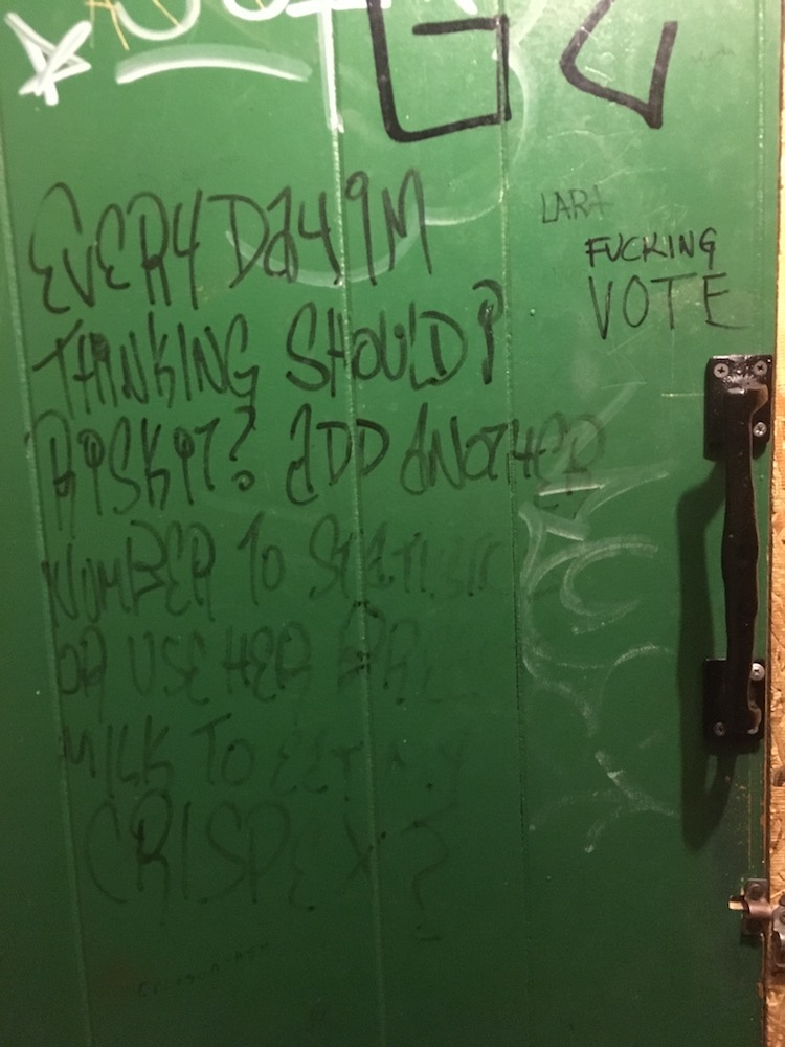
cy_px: 524
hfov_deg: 48.2
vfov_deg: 61.7
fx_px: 877
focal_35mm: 29
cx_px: 392
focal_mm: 4.15
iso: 800
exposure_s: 1/15
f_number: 2.2
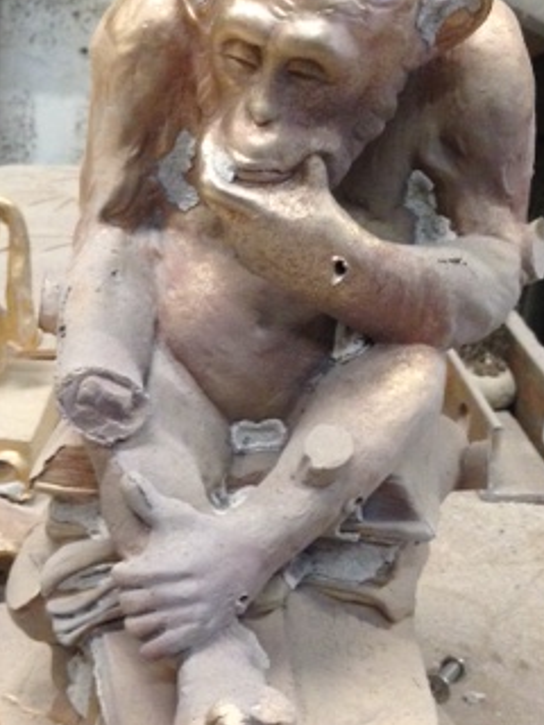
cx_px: 138
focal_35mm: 66
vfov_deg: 29.3
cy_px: 435
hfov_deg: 22.1
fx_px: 1383
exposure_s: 1/20
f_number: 2.4
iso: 320
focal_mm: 4.12
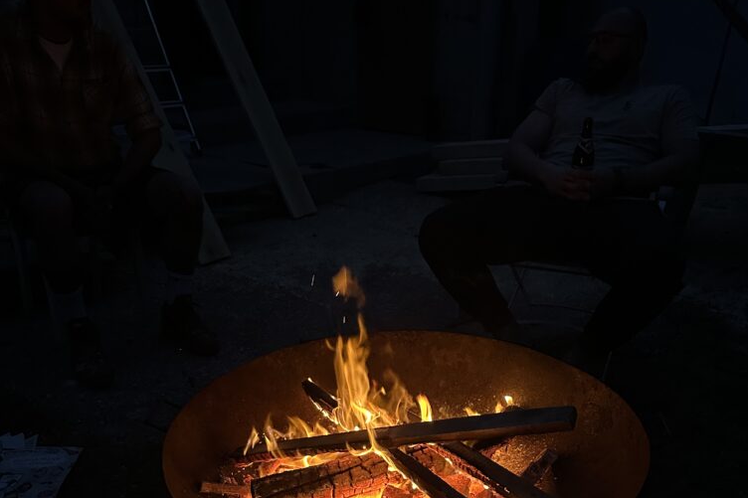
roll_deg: -1.0
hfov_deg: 55.8
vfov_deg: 37.1
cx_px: 381
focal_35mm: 34
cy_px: 419
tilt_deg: -29.3
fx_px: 706
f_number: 1.78
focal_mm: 6.86
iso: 800
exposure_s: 1/60
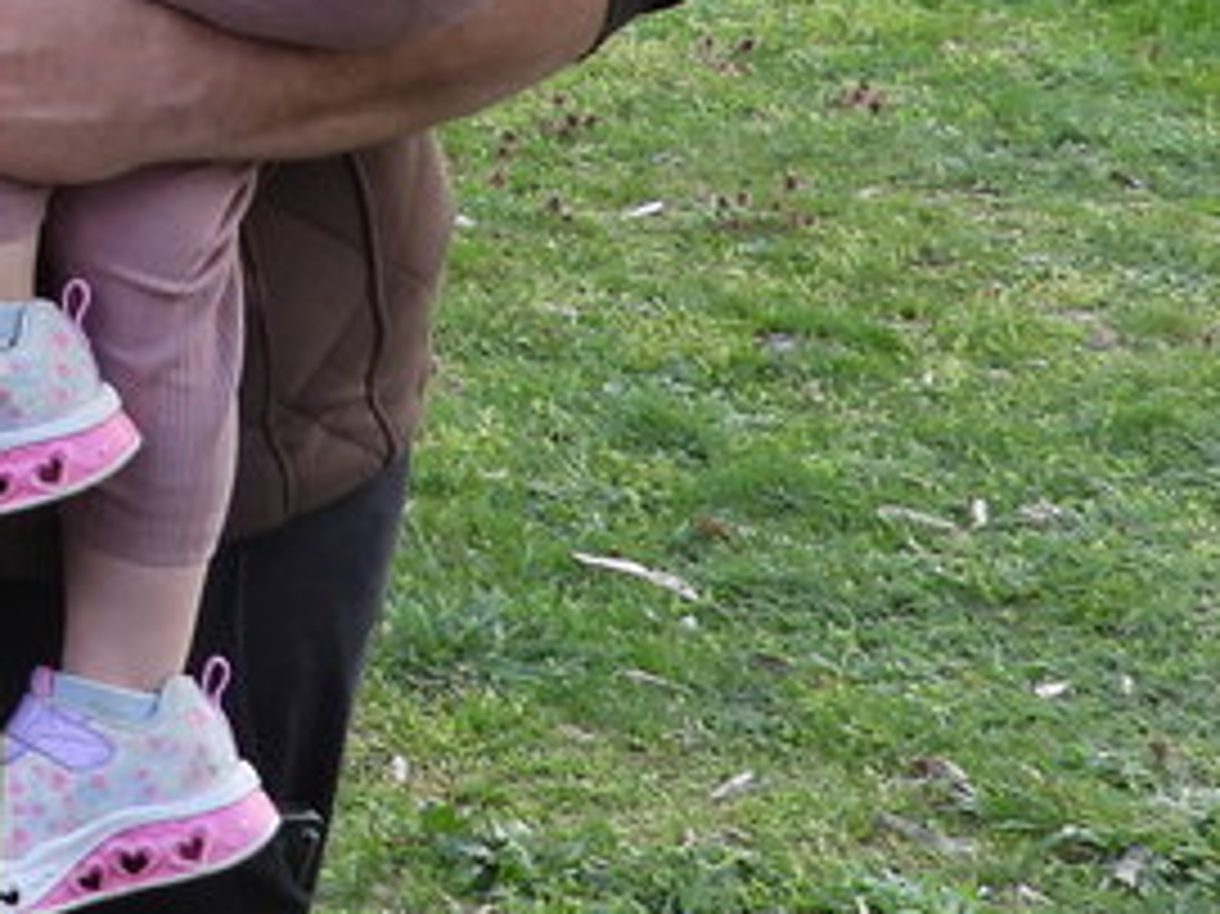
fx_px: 4685
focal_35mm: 133
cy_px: -594
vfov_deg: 10.6
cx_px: -1085
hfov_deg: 13.2
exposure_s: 1/125
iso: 100
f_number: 3.2
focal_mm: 5.4
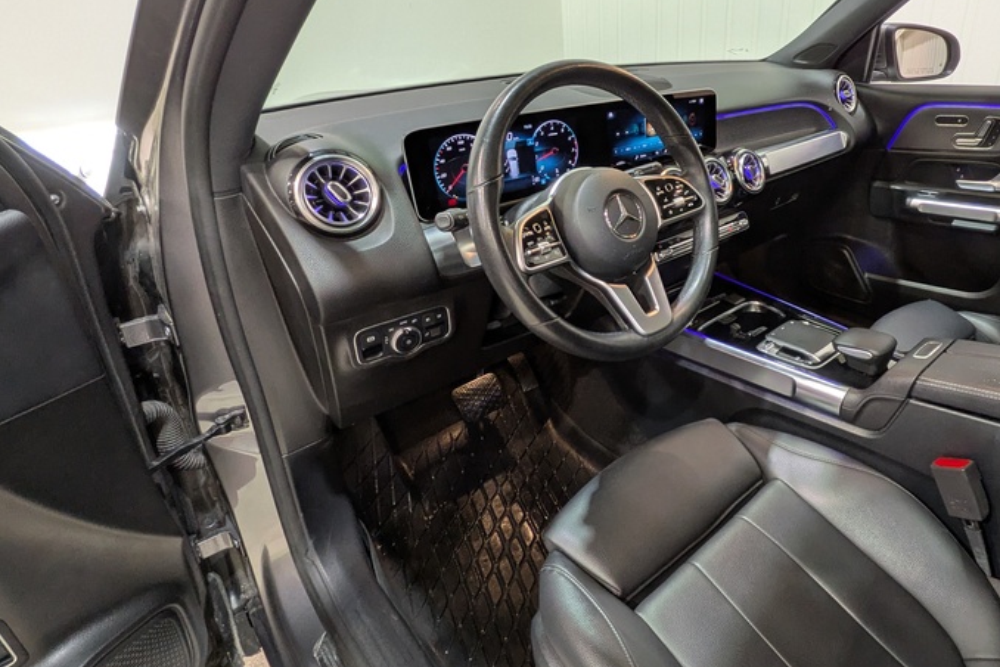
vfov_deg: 57.0
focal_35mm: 22
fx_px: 611
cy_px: 288
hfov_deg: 77.2
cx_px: 625
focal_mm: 1.83
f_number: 2.2
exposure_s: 1/24
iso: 49
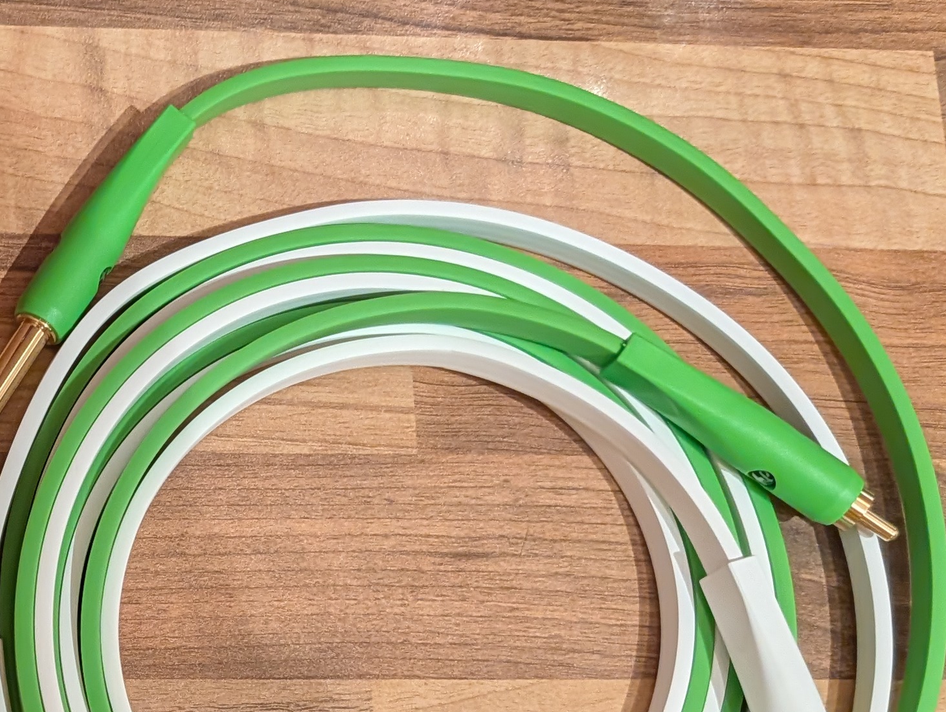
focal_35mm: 67
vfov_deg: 21.5
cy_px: 649
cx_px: -47
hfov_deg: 27.0
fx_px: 1834
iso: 730
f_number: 1.68
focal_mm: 6.9
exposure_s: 1/35.7
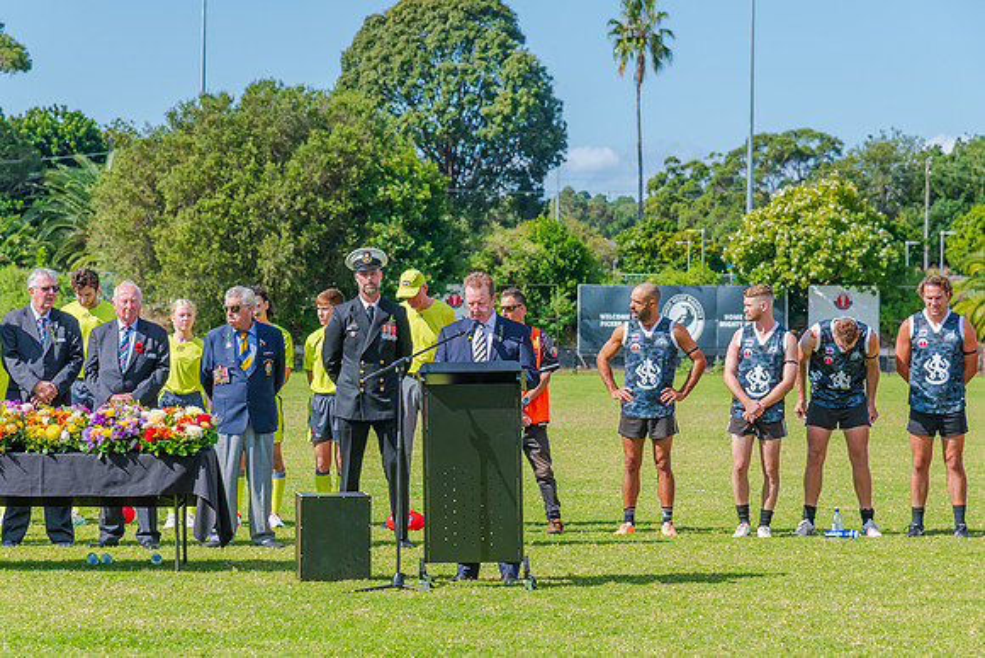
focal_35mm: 131
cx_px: 485
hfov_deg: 15.6
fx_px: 3592
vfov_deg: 10.5
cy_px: 324
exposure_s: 1/1250
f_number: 7.1
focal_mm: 120
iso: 400
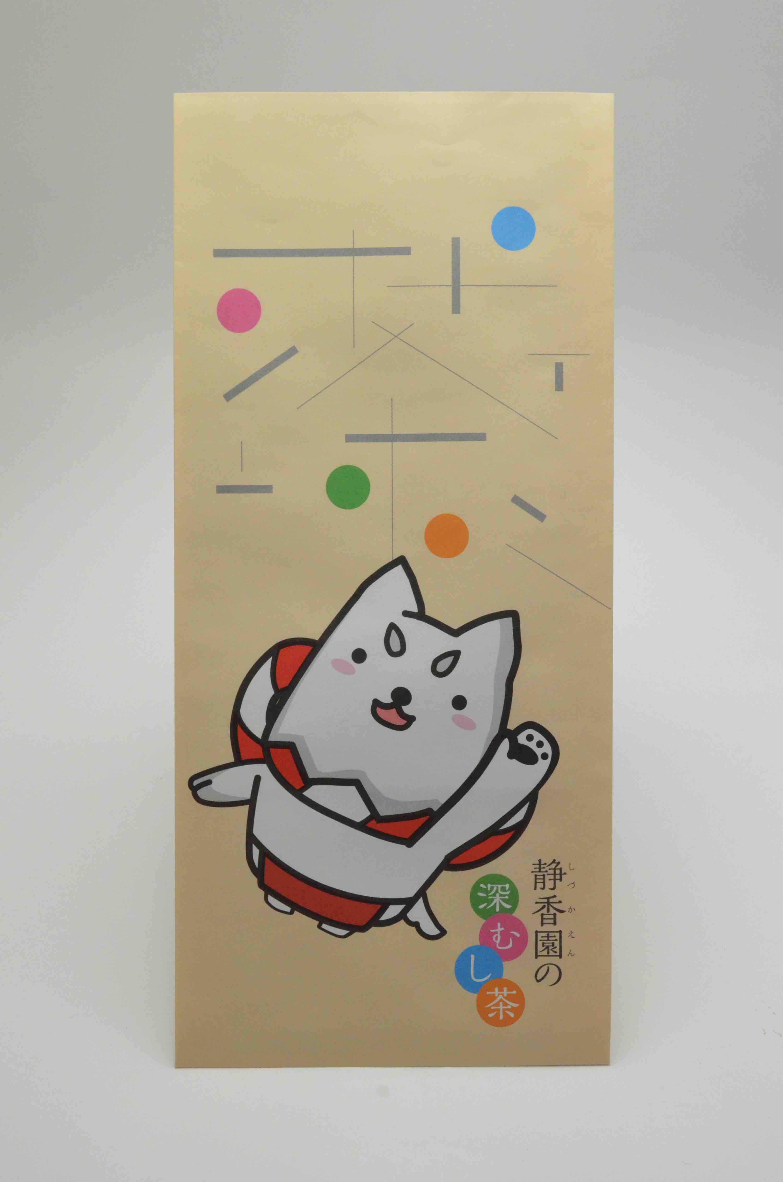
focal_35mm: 42
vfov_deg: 46.5
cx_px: 392
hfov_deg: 31.8
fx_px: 1376
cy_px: 591
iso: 3200
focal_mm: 28
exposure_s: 1/400
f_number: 10
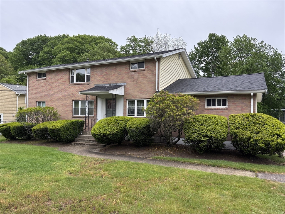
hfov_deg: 67.3
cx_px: 142
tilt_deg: +3.1
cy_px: 107
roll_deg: -1.3
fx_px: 214
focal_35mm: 26
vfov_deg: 53.1
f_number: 1.6
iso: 50
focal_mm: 5.96
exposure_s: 1/309
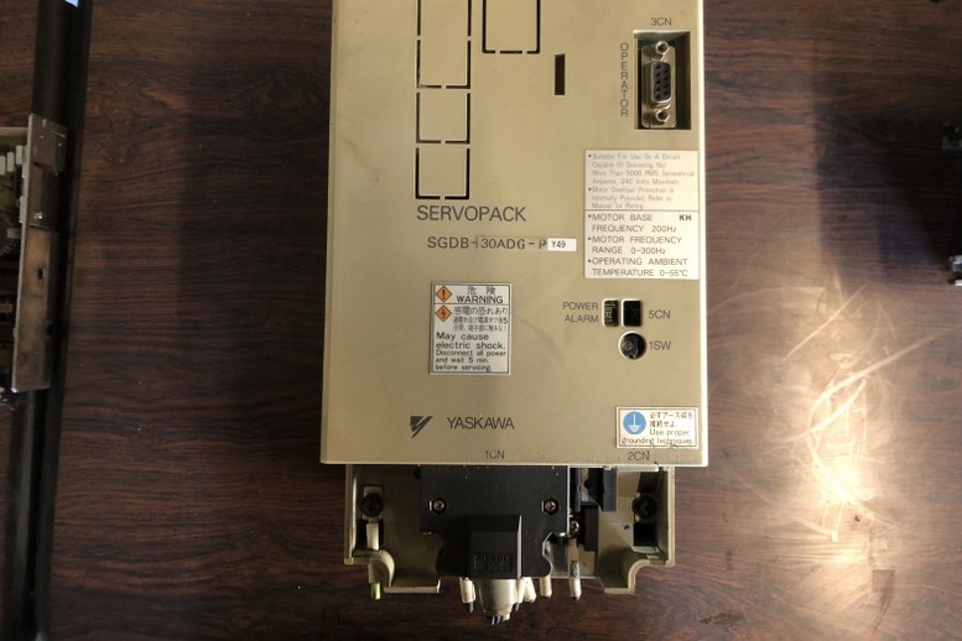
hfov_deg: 61.9
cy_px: 273
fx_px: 802
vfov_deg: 43.5
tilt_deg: -85.2
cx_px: 493
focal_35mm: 30
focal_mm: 3.99
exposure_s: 1/13
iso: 100
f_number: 1.8
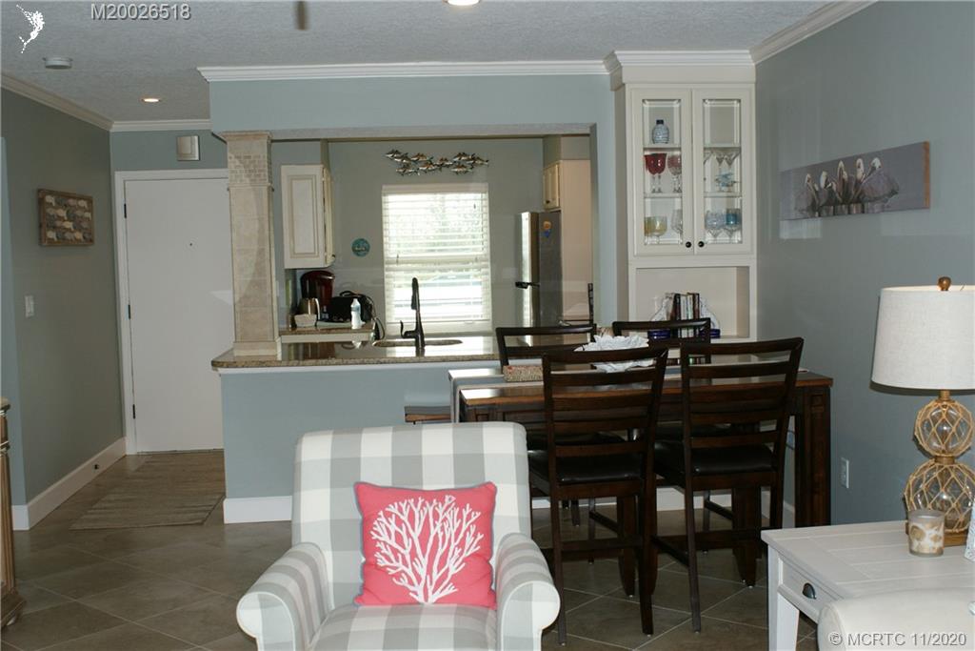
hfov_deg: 49.5
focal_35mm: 39
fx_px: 1056
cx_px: 488
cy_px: 326
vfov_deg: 34.2
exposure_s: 1/80
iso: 250
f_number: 5.6
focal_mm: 26
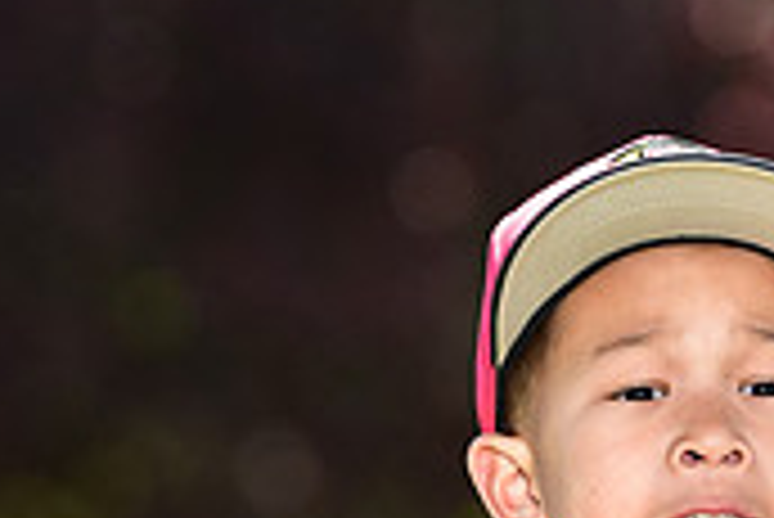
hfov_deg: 3.1
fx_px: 14524
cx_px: 655
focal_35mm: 675
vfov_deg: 2.0
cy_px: 739
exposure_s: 1/200
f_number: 4.5
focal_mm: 200
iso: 80
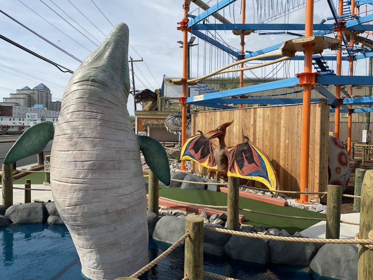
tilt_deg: -1.5
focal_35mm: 29
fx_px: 312
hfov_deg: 61.7
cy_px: 140
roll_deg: -0.5
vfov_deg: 48.2
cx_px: 186
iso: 16
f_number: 1.8
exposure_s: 1/2141
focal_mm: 3
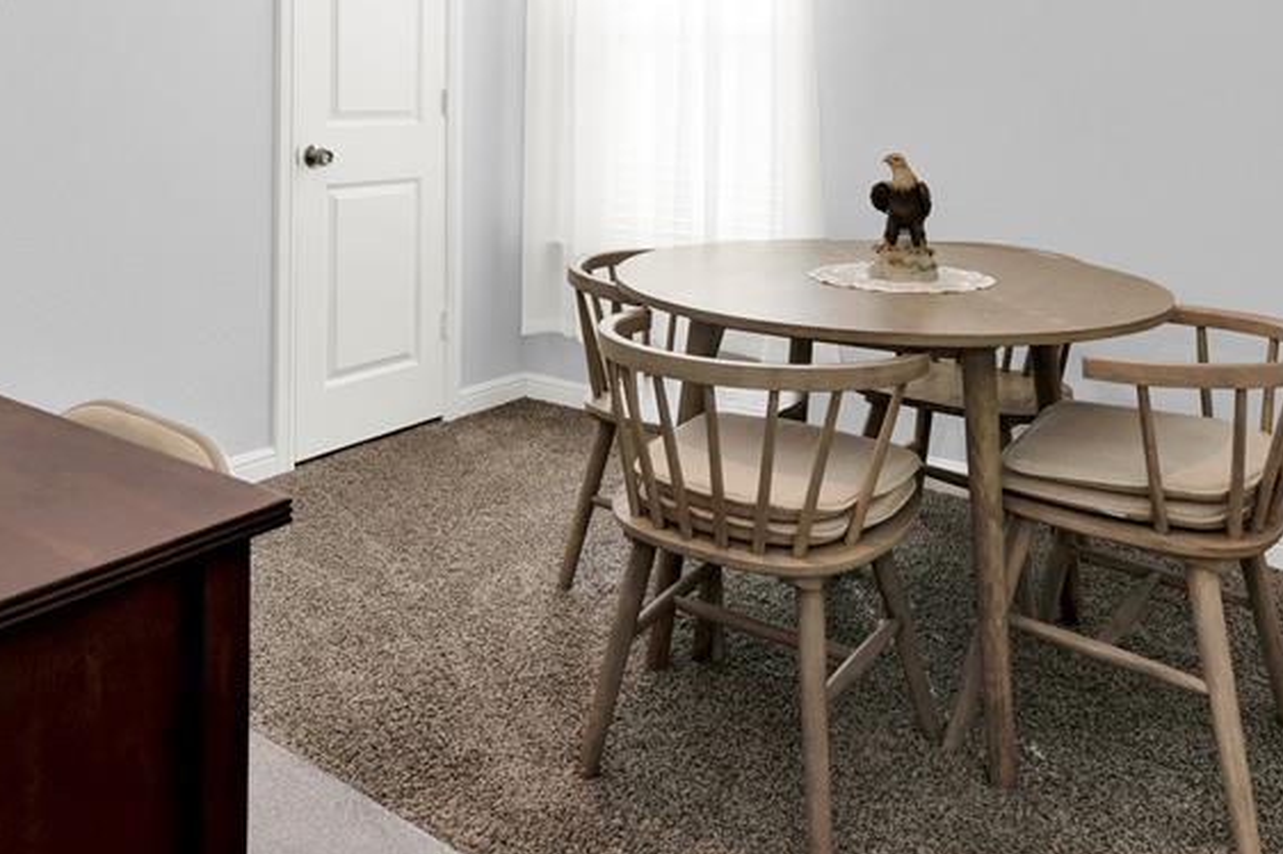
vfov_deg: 39.2
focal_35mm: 31
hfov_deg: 60.3
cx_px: 600
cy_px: 82
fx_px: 1104
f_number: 8
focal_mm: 17
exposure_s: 1/250
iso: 400
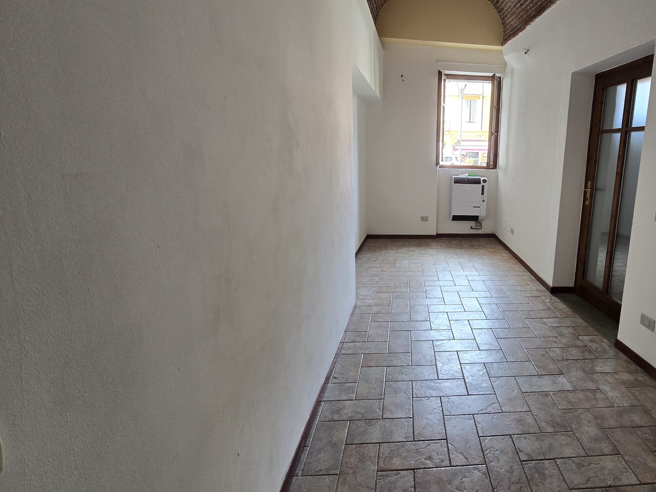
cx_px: 444
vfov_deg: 71.6
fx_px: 341
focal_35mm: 18
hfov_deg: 84.3
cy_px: 233
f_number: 2.2
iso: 160
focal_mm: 2.2
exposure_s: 1/50
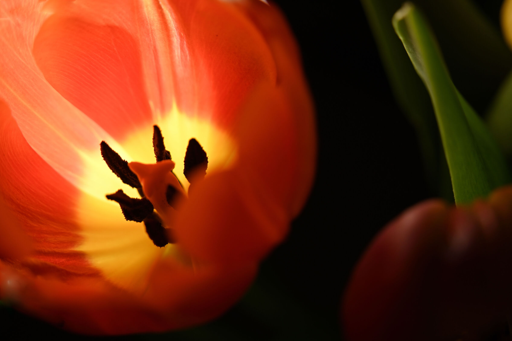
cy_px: 170
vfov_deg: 18.5
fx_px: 1045
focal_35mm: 74
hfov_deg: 27.5
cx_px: 256
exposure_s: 1/125
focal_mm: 49
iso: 200
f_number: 5.6
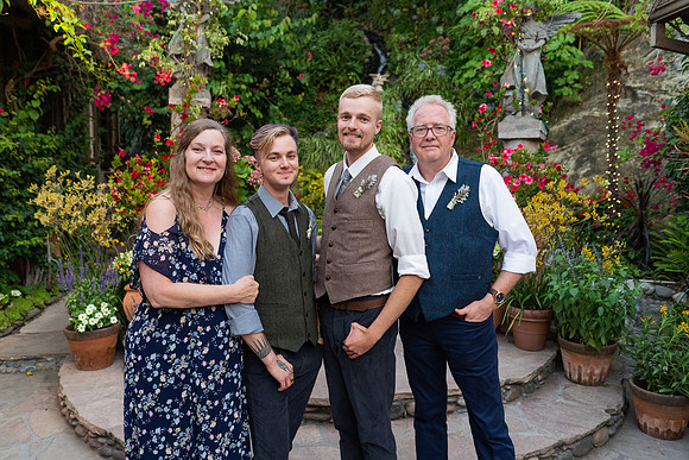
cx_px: 344
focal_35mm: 28
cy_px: 230
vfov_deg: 46.4
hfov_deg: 65.5
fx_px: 536
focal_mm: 28
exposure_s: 1/200
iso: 500
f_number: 3.2
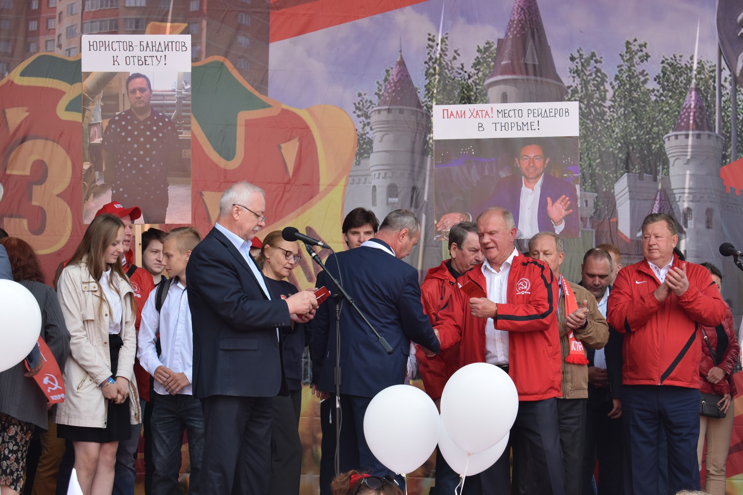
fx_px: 1703
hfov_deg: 24.6
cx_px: 372
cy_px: 248
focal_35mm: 82
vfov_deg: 16.6
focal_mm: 55
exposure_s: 1/250
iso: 320
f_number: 8
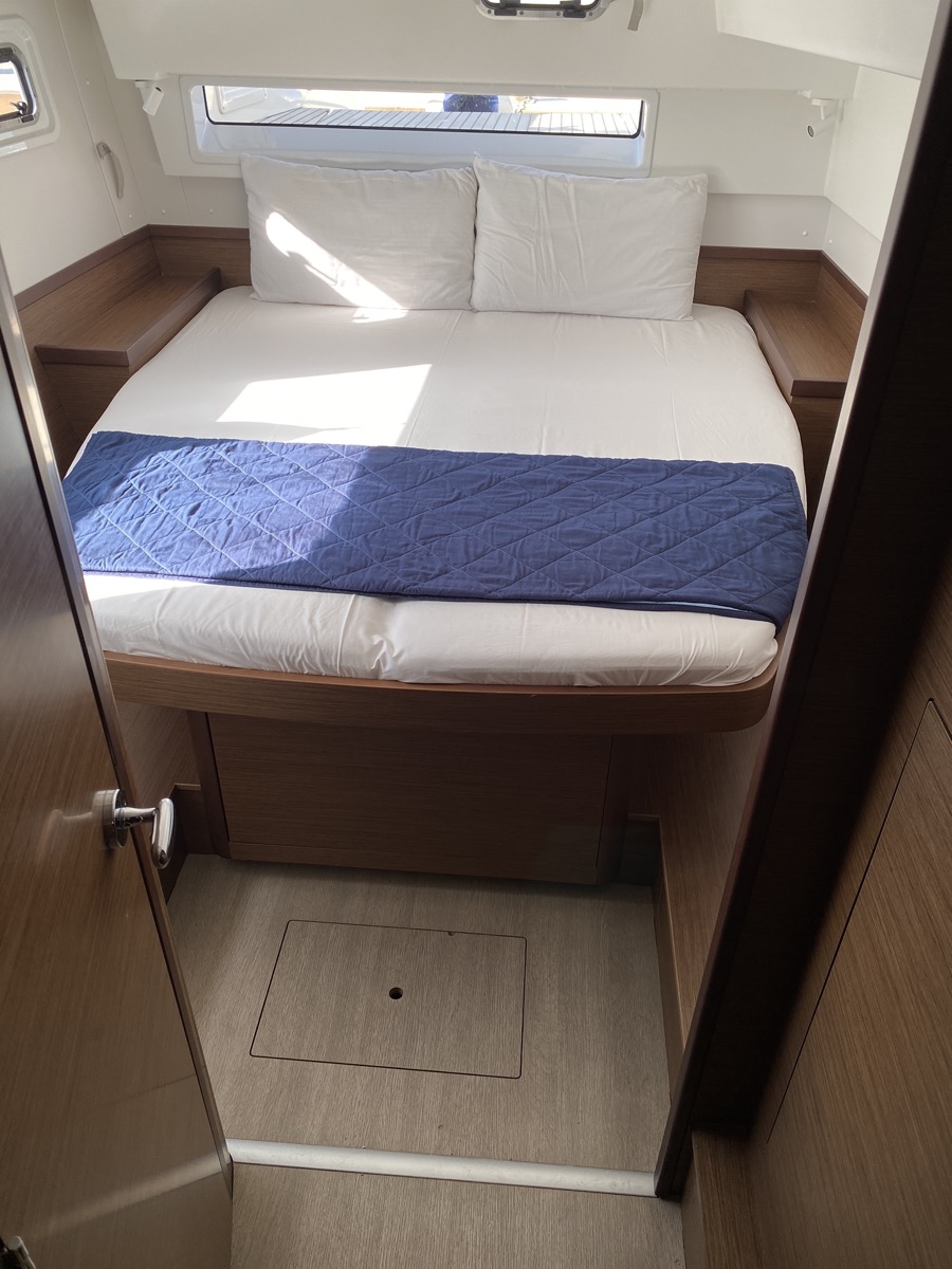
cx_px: 476
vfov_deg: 67.3
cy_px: 634
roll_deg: -0.6
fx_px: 953
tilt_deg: -34.6
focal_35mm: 26
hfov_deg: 53.1
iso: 40
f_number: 1.8
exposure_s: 1/121
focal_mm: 4.25
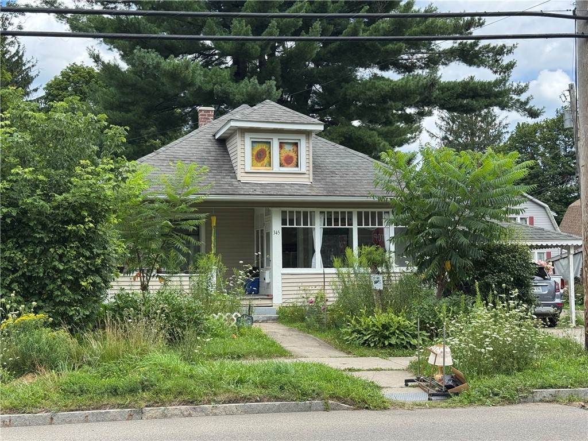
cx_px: 294
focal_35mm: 48
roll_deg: +0.1
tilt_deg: +2.5
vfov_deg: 30.3
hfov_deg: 39.7
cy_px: 220
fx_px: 815
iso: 64
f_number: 1.78
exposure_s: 1/1312
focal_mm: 6.76
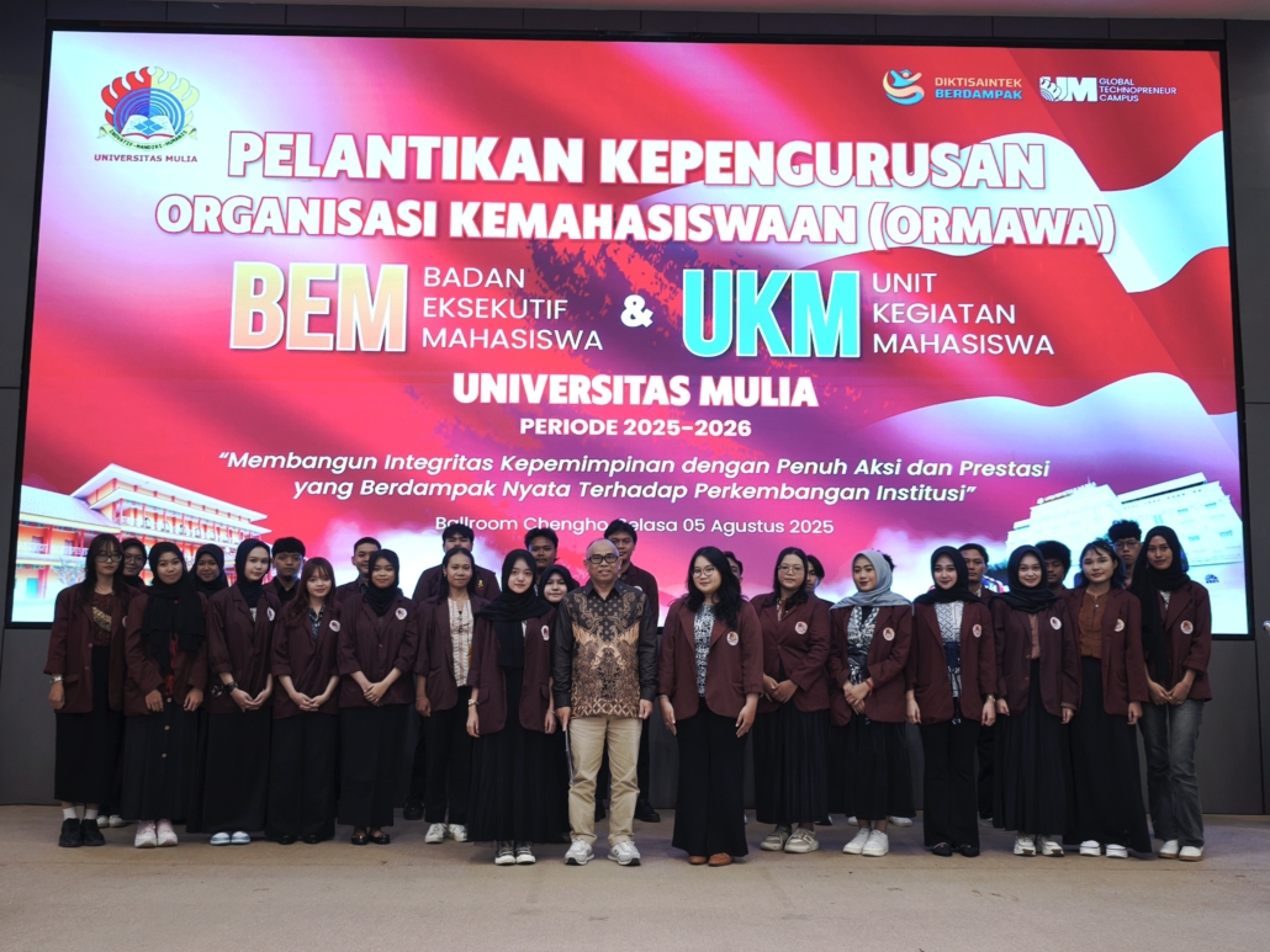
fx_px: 1284
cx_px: 635
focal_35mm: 35
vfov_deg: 40.7
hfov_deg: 52.6
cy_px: 476
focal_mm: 6.57
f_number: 1.6
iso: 500
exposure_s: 1/50
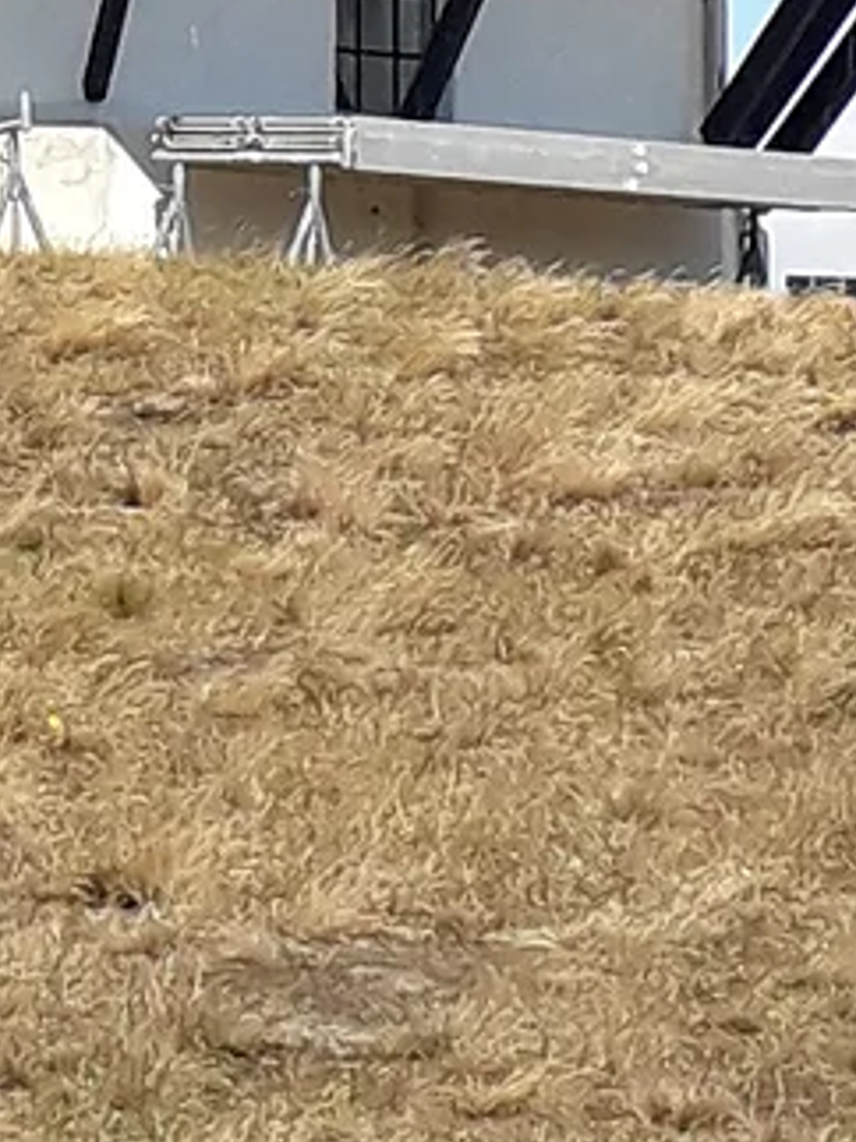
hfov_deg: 6.9
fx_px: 7061
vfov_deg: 8.8
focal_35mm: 214
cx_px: -269
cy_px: -1029
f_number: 1.9
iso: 40
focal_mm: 3.6
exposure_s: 1/1524
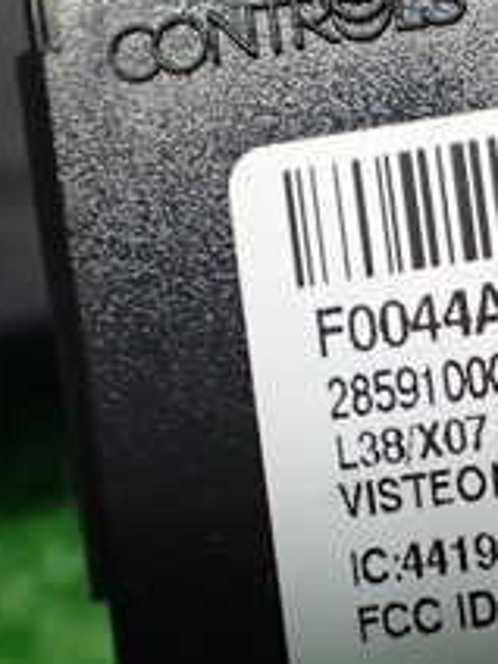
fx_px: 1630
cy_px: 511
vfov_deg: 22.8
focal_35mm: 85
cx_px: 542
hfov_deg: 16.8
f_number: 2.3
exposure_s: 1/125
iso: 500
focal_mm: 5.4
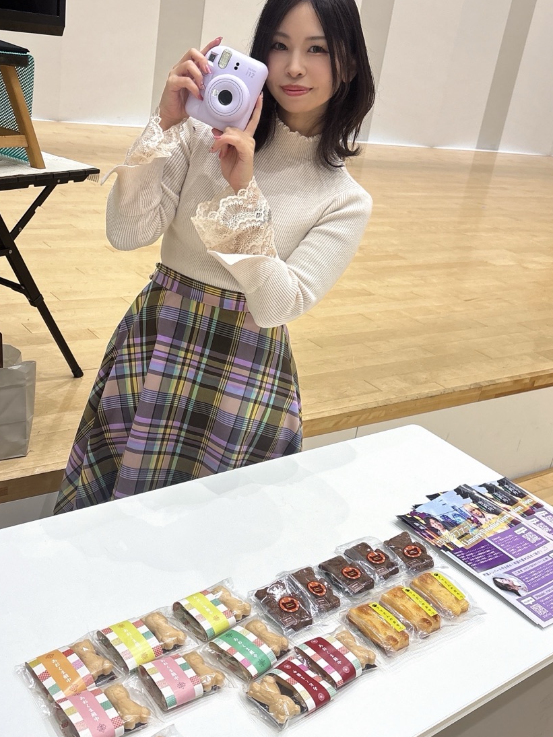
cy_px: 381
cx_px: 287
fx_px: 810
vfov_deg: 49.0
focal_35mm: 38
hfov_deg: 37.7
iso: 100
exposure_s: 1/120
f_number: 1.6
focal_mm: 5.96
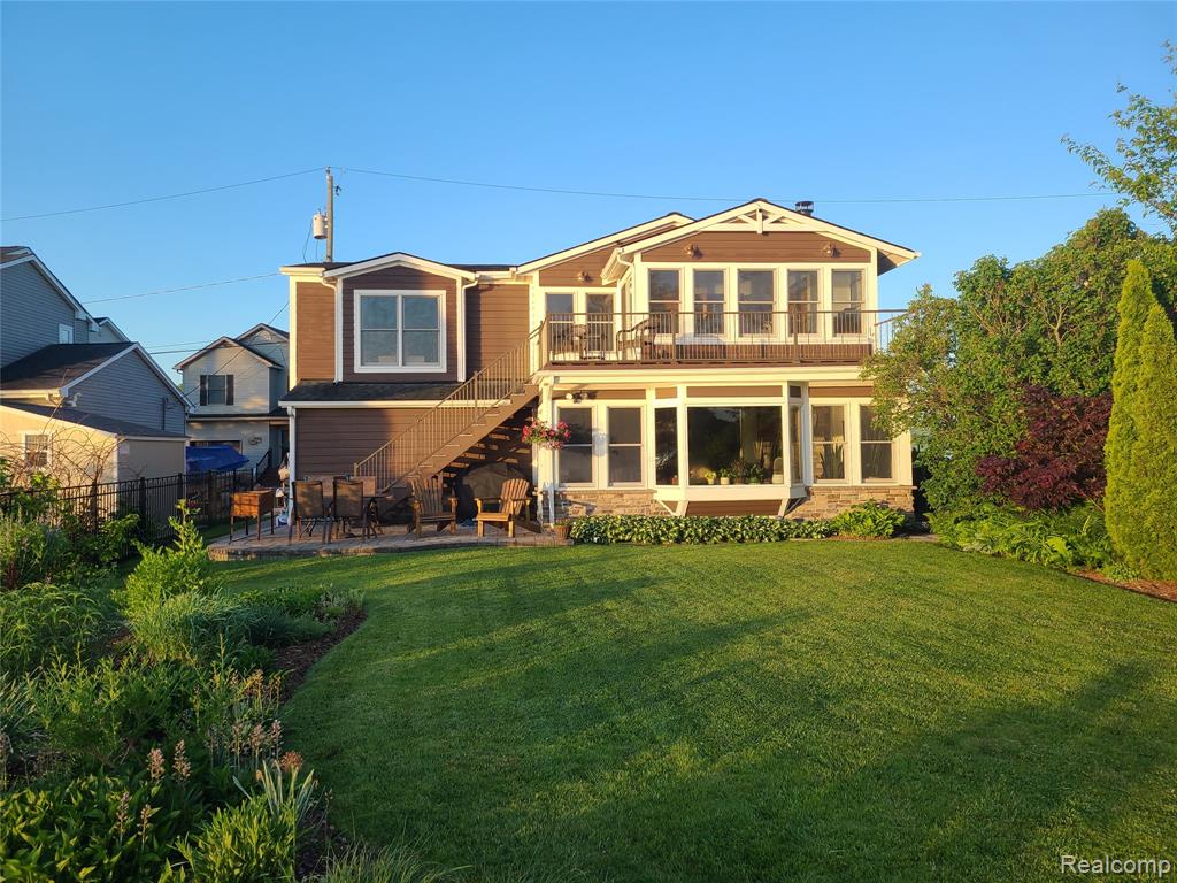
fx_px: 884
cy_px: 442
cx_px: 588
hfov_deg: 67.3
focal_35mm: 26
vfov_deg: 53.1
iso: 40
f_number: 1.8
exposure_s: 1/551
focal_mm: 5.4
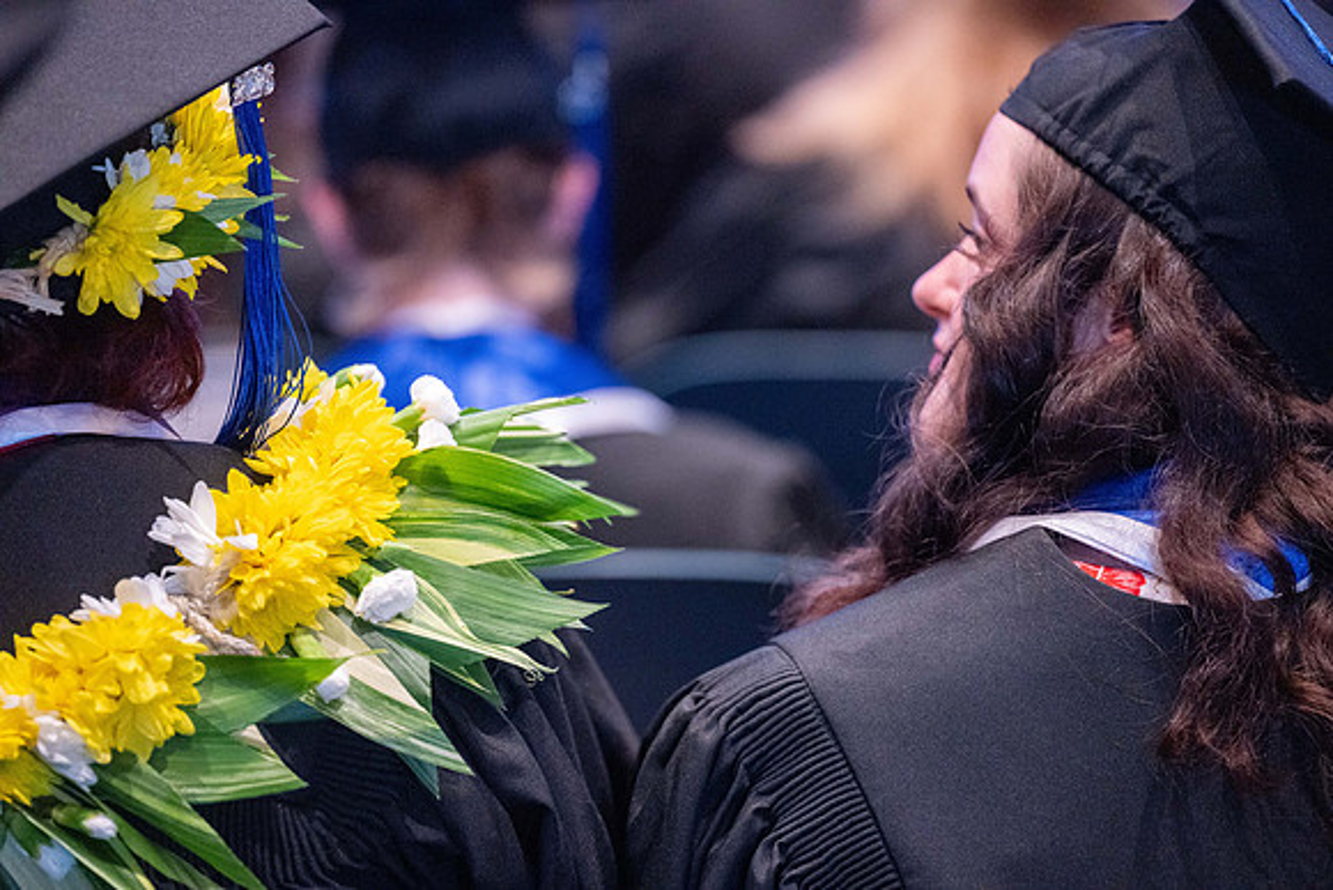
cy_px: 445
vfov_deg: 6.9
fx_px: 7407
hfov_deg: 10.3
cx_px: 666
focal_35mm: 200
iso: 6400
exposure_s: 1/125
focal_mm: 200
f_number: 2.8
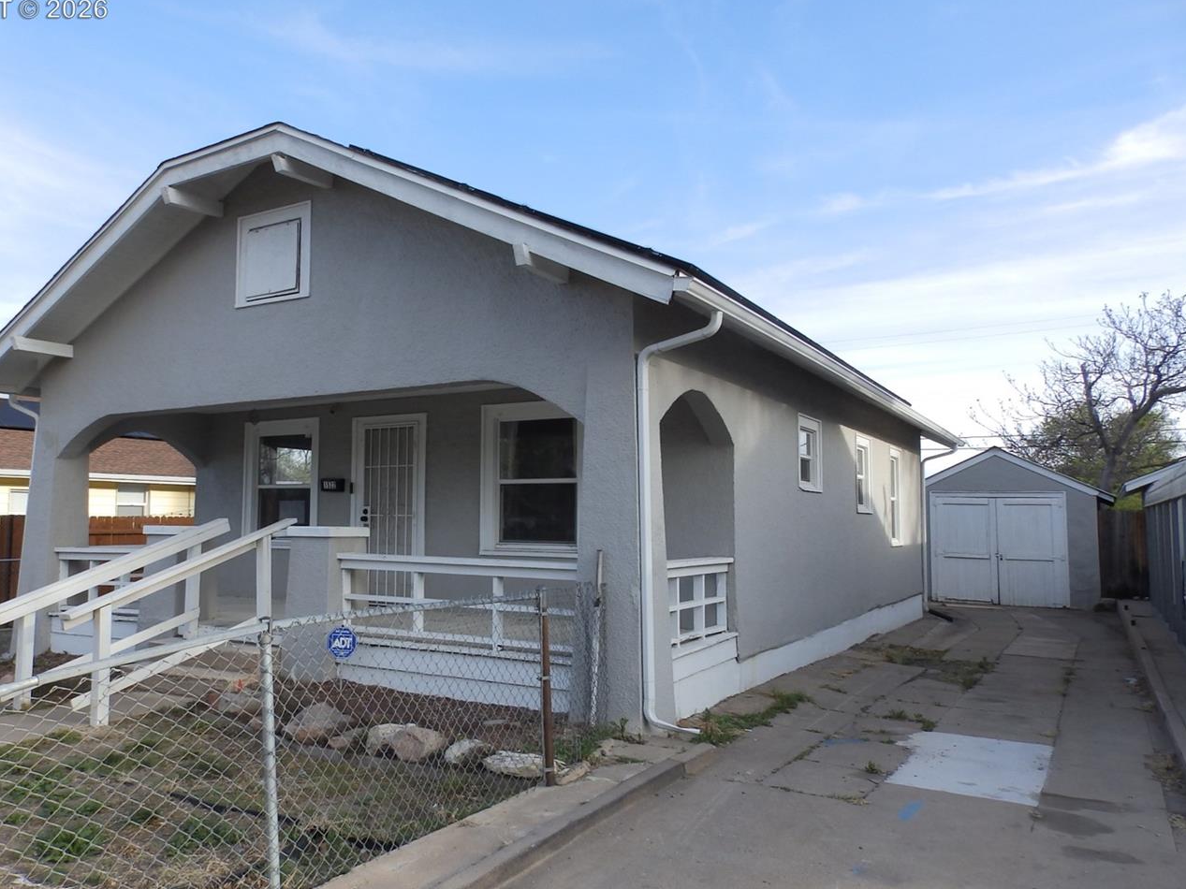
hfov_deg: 69.2
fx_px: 856
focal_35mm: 25
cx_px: 523
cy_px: 451
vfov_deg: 54.9
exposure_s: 1/250
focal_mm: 4
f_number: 4.5
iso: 80
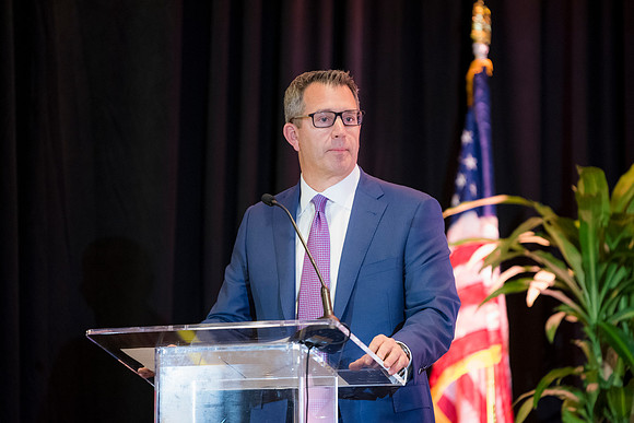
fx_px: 3523
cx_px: 317
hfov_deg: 10.3
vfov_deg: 6.9
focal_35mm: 200
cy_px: 212
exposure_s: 1/160
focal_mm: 200
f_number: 2.8
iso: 4500
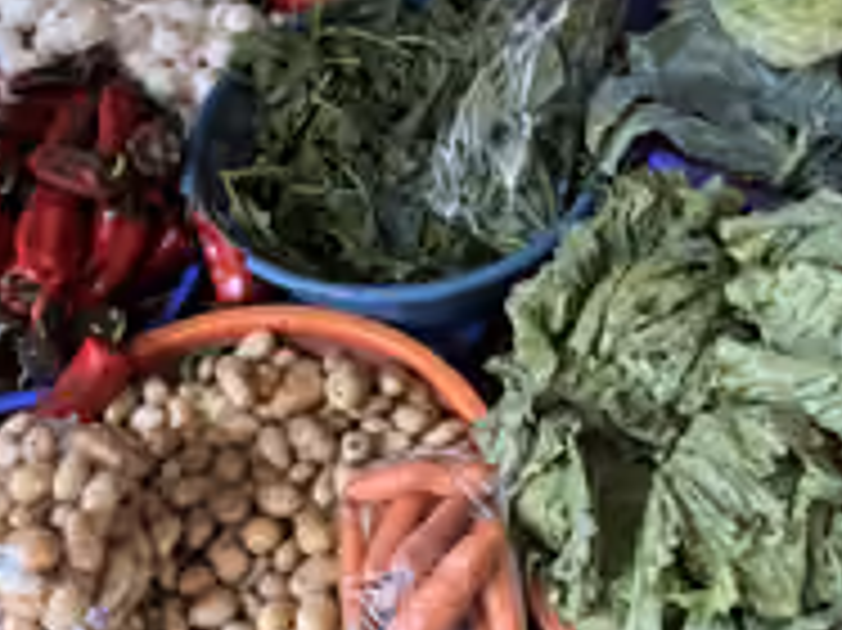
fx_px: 1313
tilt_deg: -52.6
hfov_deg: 35.5
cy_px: 292
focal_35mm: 54
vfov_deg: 27.0
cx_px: 457
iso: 400
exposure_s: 1/60
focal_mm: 6.76
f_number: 1.78
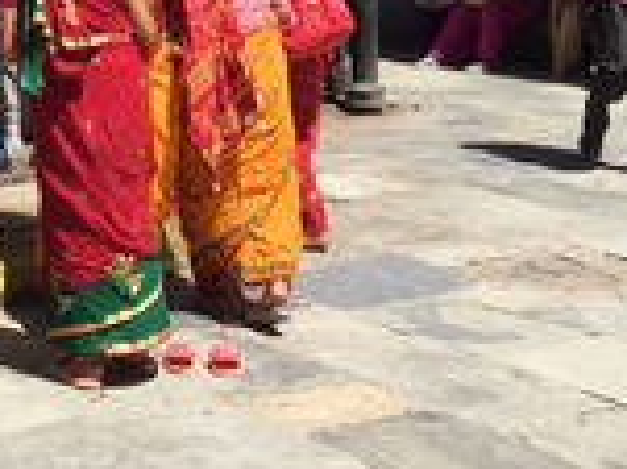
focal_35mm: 92
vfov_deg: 15.2
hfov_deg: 19.9
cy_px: -166
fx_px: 1665
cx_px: -149
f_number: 2.2
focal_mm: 4.15
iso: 32
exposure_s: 1/1464
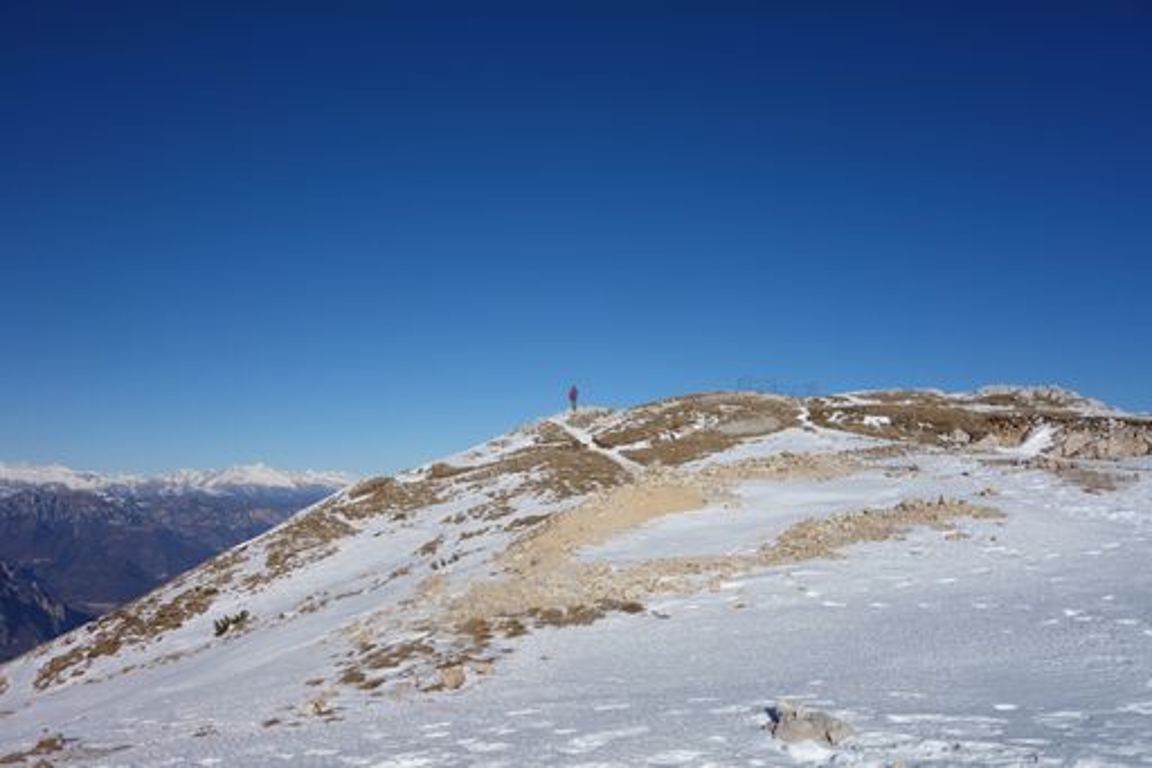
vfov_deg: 46.4
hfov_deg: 65.5
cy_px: 384
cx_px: 576
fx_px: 896
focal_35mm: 28
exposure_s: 1/800
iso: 125
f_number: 7.1
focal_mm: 10.4
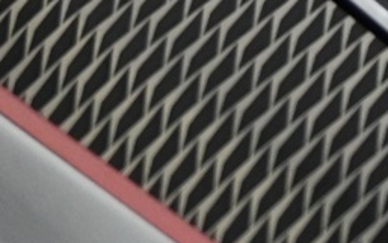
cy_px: -397
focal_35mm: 265
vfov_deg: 4.8
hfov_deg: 7.7
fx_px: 2800
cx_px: 637
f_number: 4.5
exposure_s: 1/40
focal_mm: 27.5
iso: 2200
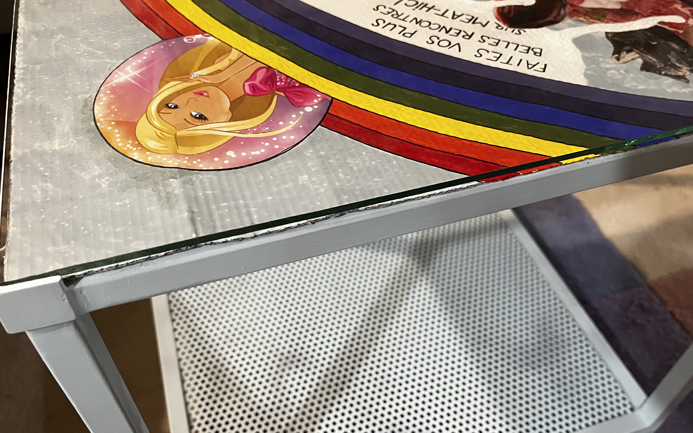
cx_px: 344
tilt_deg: -46.6
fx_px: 585
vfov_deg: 40.6
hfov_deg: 61.2
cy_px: 221
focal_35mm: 31
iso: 500
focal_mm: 5.1
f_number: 1.6
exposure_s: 1/50
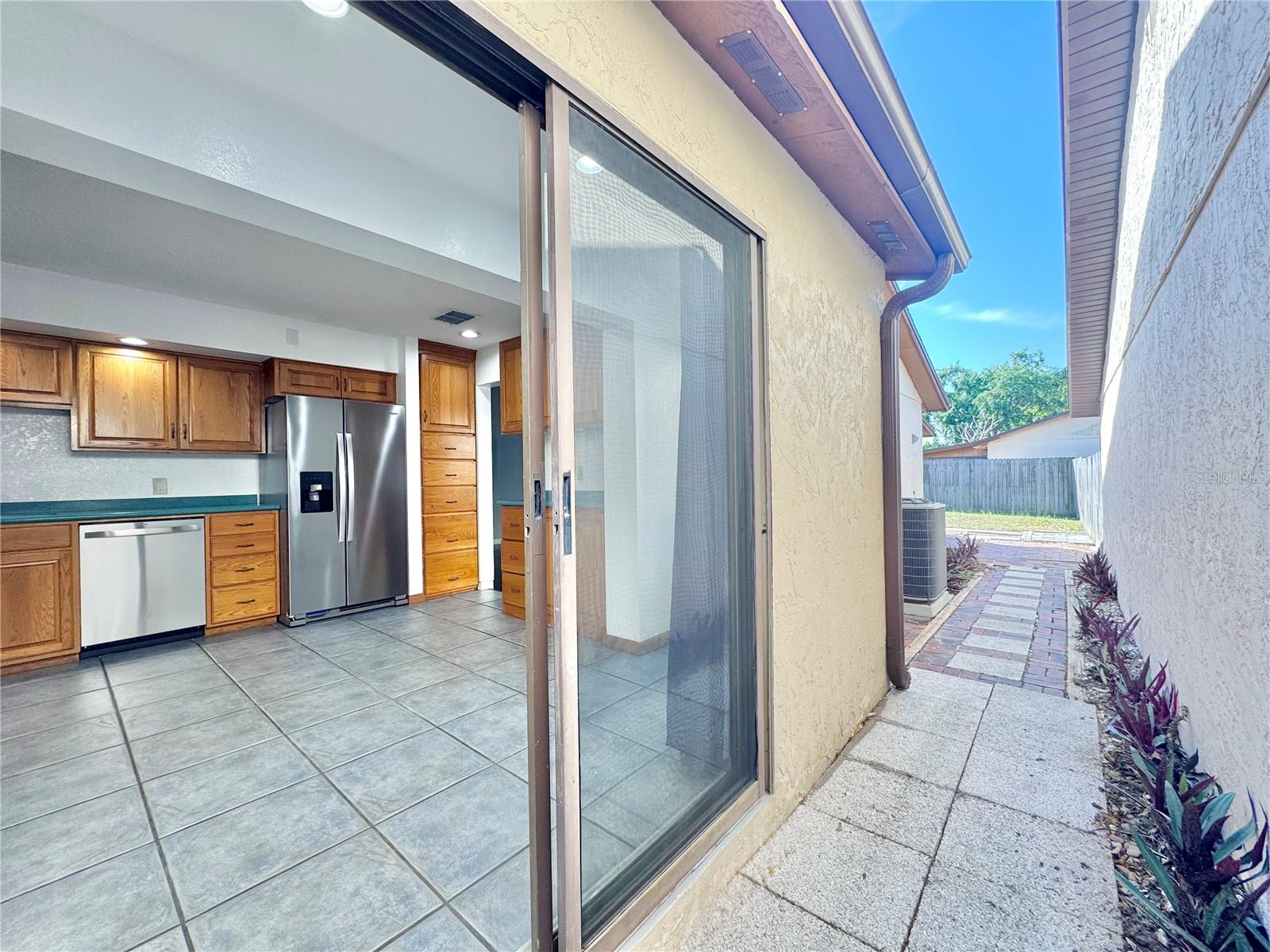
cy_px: 476
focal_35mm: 14
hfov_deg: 102.1
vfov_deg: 85.7
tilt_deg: +0.5
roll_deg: +1.2
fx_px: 514
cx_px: 635
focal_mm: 2.22
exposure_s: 1/133
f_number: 2.2
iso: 40
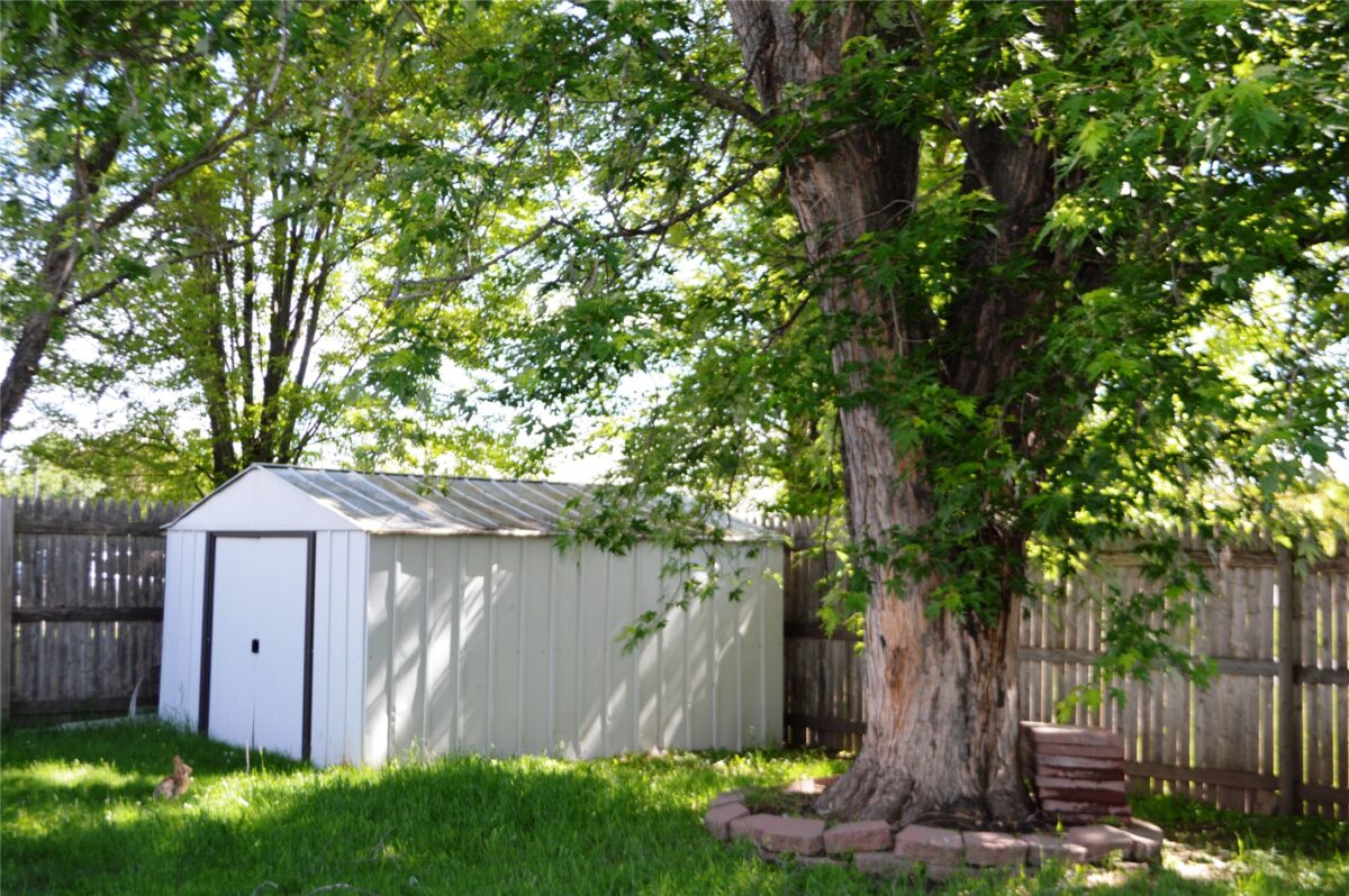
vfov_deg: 29.8
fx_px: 1685
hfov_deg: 43.6
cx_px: 674
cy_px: 448
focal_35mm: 45
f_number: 4.5
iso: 200
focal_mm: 30
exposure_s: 1/125
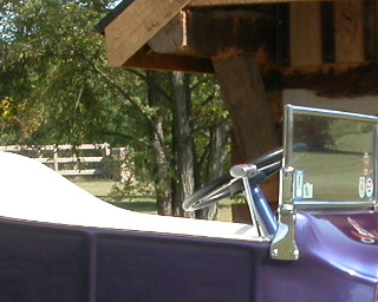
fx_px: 2886
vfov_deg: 6.0
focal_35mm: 258
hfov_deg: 7.5
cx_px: 341
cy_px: 245
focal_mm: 13.8
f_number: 5.8
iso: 100
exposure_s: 1/220
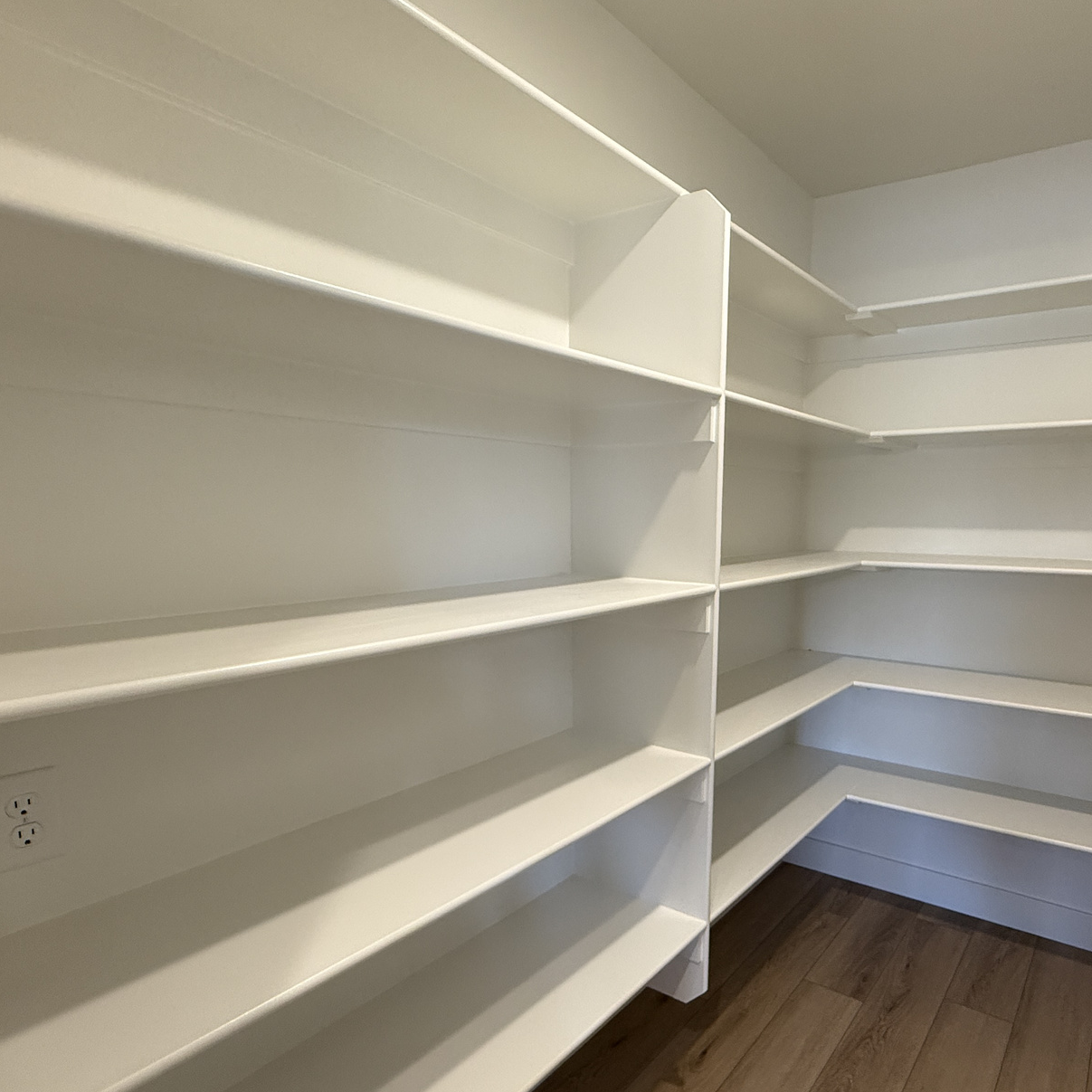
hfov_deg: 71.2
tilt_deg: -10.6
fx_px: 749
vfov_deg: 71.5
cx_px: 668
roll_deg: -1.3
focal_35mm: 21
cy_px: 650
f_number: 2.2
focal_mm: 2.22
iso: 250
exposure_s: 1/120
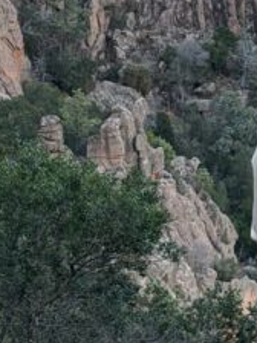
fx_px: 2168
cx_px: 485
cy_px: -23
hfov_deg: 6.6
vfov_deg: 9.0
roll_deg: +0.4
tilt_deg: -15.6
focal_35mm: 219
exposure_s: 1/1000
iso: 80
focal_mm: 6.76
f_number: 1.78
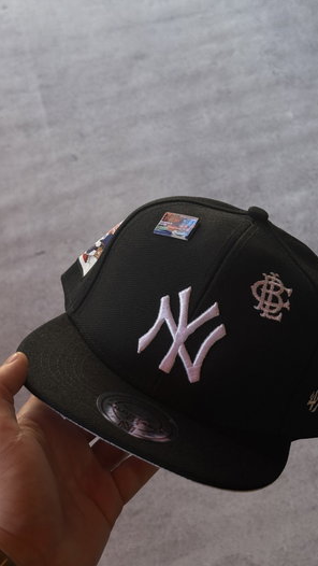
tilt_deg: -66.2
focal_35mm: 53
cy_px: 285
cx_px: 179
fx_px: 794
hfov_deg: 22.6
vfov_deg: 39.2
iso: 100
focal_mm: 6.76
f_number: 1.78
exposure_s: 1/288
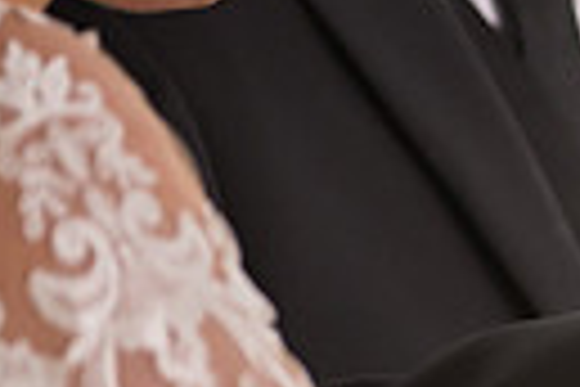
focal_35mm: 635
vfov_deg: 2.2
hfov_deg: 3.2
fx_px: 10230
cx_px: 1155
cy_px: 308
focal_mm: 140
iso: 800
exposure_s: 1/200
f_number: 2.8
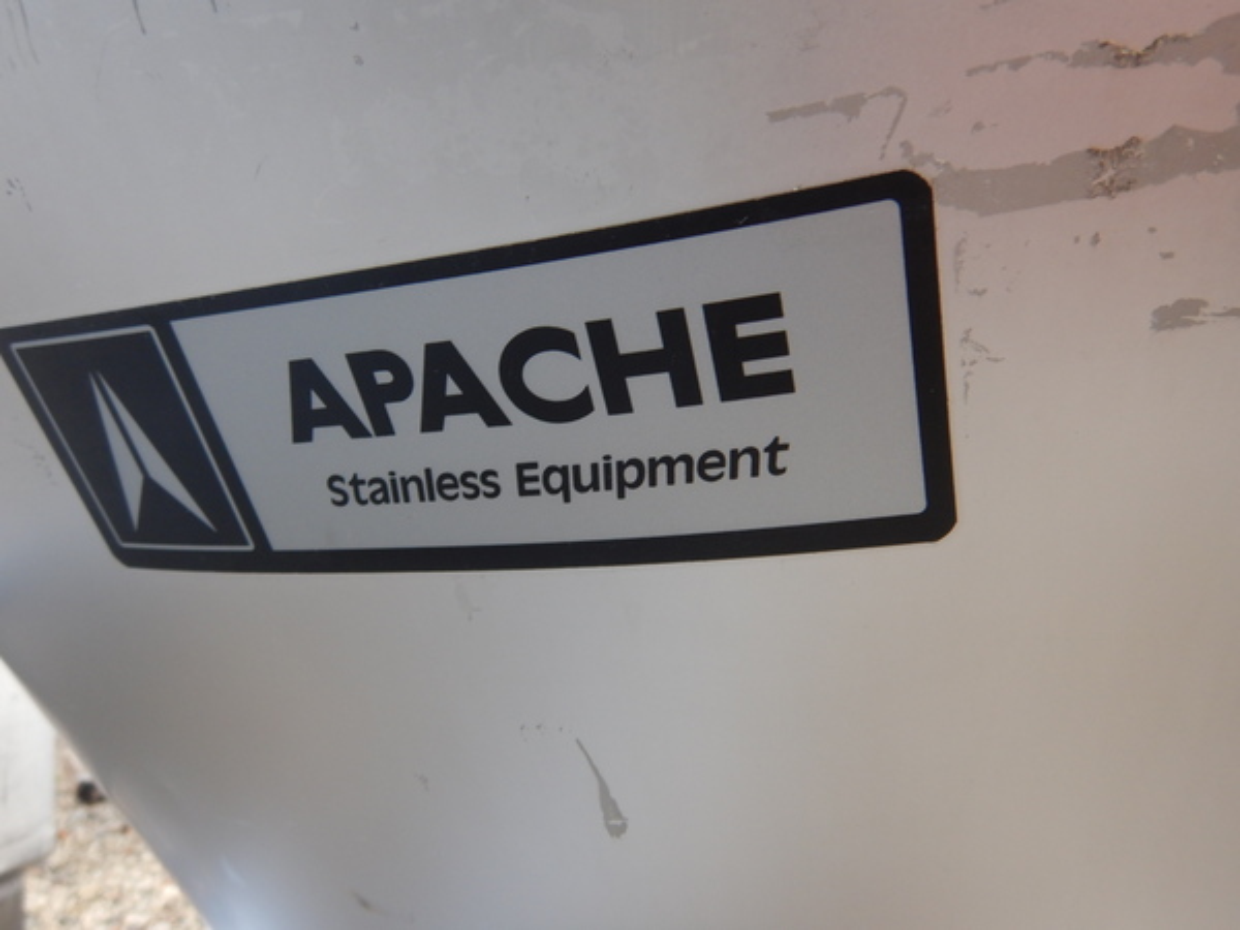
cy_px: 465
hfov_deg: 71.6
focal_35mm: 24
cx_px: 620
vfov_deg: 56.8
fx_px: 860
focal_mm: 4.3
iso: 125
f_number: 2.8
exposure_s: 1/80
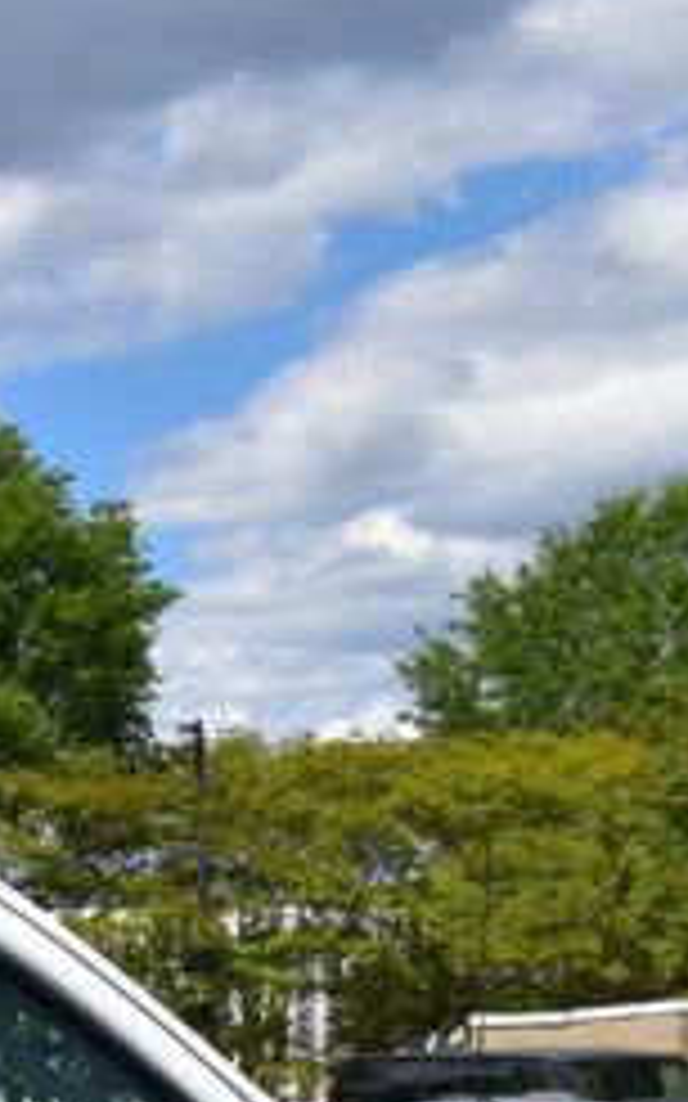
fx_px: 3452
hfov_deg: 9.3
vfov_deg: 17.0
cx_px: -1313
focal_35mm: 115
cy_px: 1444
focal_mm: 18
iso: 250
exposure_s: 1/500
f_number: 11
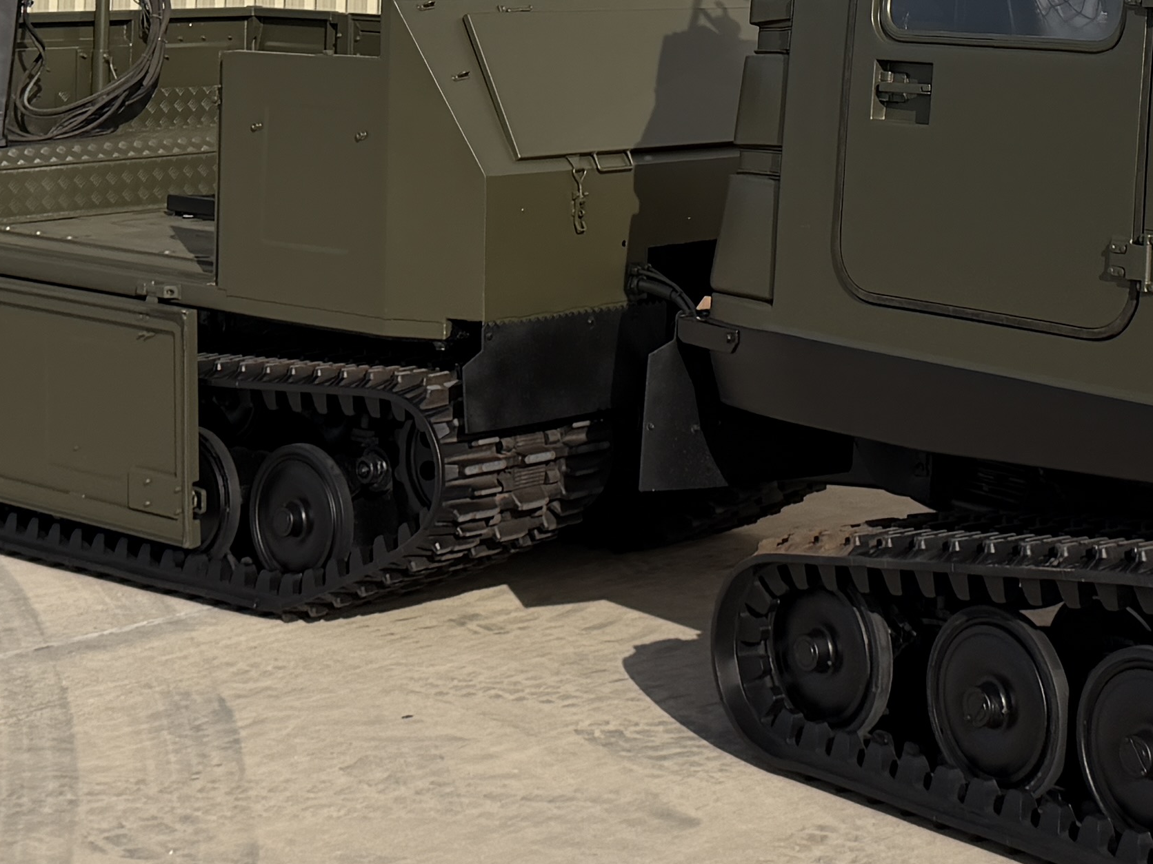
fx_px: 2731
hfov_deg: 23.8
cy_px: -123
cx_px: 705
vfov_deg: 17.3
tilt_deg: +1.8
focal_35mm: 82
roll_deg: -0.7
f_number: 1.78
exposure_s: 1/8130
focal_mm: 6.76
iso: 80
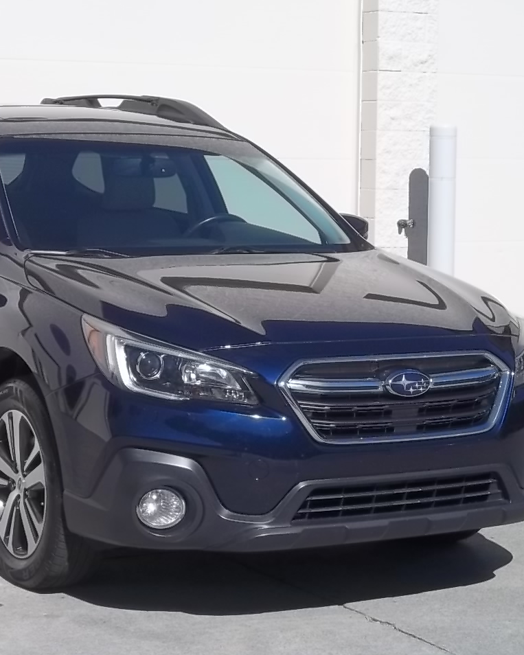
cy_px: 329
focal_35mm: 93
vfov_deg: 20.6
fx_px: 1803
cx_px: 159
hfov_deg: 16.5
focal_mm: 12.67
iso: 64
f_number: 5.9
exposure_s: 1/320
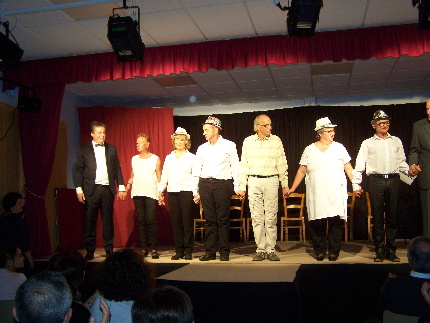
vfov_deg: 37.7
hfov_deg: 49.0
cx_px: 215
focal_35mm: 38
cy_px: 162
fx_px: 472
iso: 160
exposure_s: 1/100
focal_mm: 6.3
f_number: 2.8
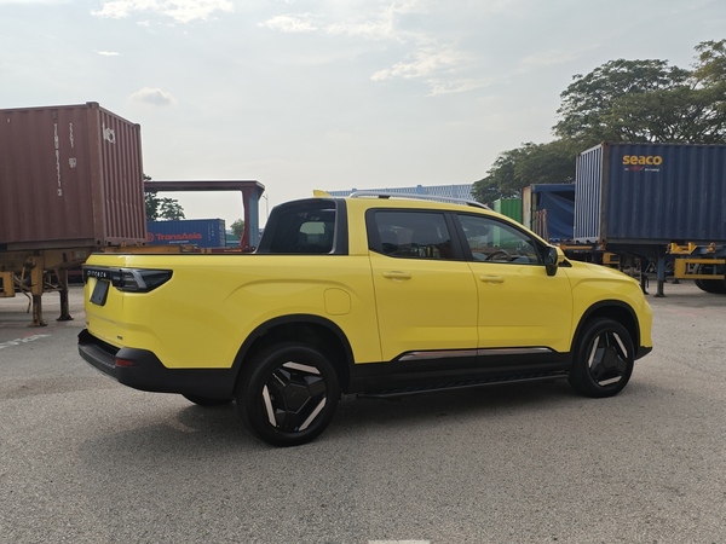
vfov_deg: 41.8
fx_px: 713
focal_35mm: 34
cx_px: 363
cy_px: 272
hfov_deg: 54.0
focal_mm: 4.94
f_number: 1.59
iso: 50
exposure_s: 1/5218
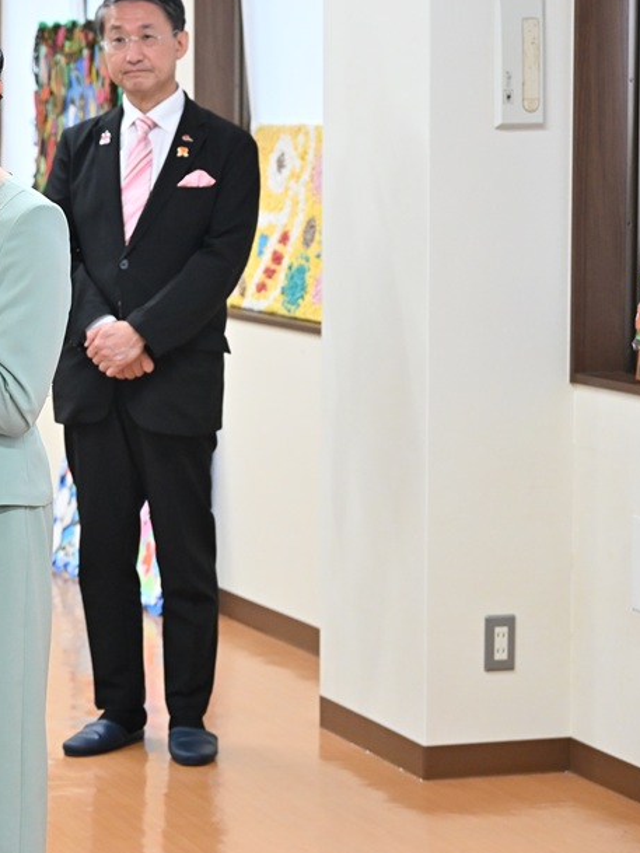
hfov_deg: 11.2
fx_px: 3228
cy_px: 399
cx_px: 3
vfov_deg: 15.0
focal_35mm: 131
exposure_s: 1/160
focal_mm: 83
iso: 3600
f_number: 6.3
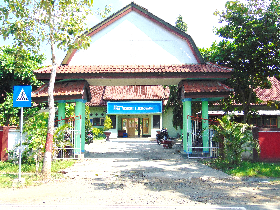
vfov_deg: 40.7
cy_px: 105
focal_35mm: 35
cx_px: 140
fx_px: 283
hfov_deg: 52.6
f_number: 3.2
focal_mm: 6.3
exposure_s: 1/800
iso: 80
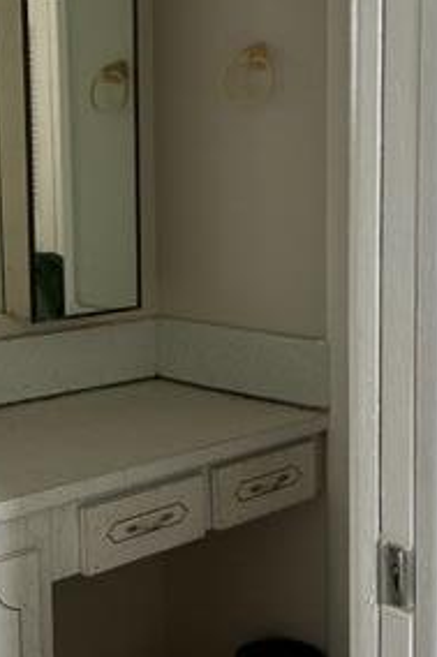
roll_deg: +1.7
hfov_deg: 22.1
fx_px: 1112
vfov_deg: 32.9
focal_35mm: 61
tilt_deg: -8.3
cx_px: 118
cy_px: 308
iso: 125
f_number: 1.5
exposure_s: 1/60
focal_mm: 5.7
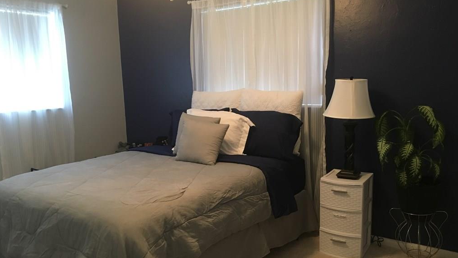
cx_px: 231
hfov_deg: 61.0
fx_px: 389
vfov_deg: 36.7
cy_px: 142
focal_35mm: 32
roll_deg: +1.9
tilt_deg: -7.9
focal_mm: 4.15
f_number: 2.2
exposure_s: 1/20
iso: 200
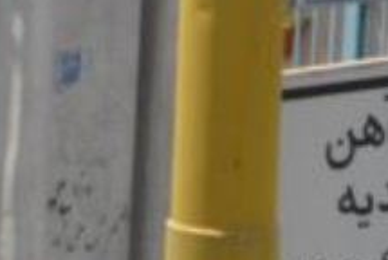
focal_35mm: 751
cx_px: -406
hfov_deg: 2.7
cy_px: 222
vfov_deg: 1.8
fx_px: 8109
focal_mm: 105
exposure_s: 1/50
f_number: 36
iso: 800
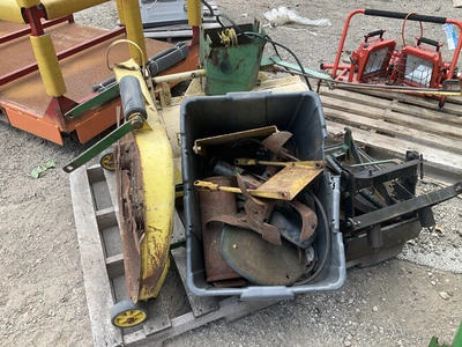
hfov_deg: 61.7
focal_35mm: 29
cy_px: 174
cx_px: 231
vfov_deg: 48.2
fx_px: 387
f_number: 1.8
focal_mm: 3
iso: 25
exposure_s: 1/314
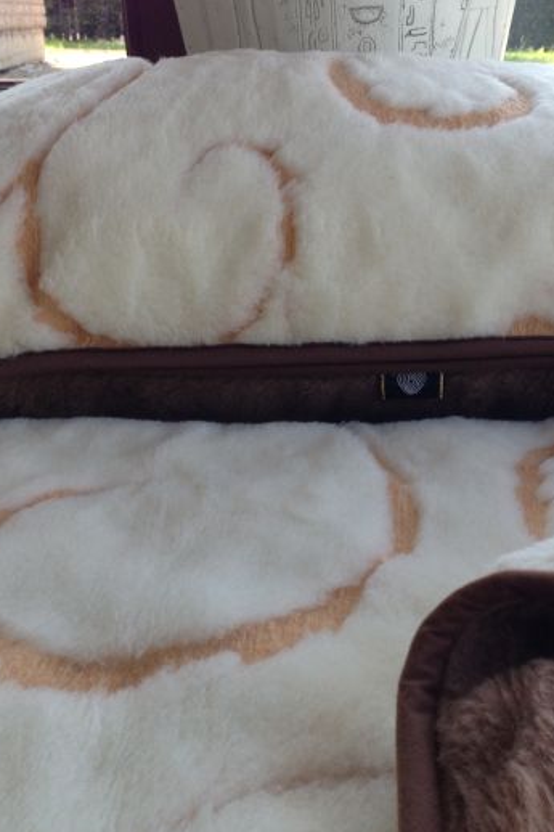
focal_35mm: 47
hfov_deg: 28.4
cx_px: 389
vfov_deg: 41.9
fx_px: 1086
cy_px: 424
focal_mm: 4.13
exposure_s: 1/157
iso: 50
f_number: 2.4
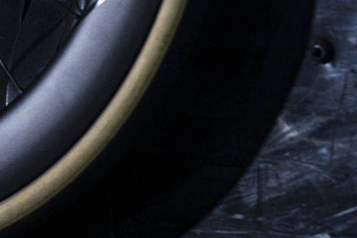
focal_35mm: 267
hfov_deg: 7.4
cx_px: -377
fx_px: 2648
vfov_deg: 5.1
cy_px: -184
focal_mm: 51
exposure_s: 1/100
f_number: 3.5
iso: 640
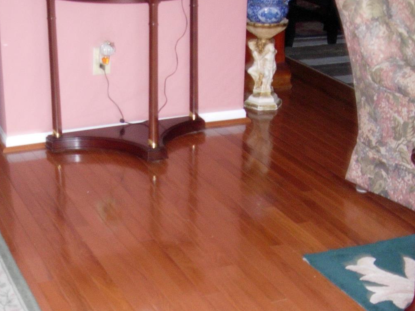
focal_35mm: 77
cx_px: 192
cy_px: 296
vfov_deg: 18.7
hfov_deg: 25.3
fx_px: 923
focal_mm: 7.8
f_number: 2.8
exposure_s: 1/65.8
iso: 163
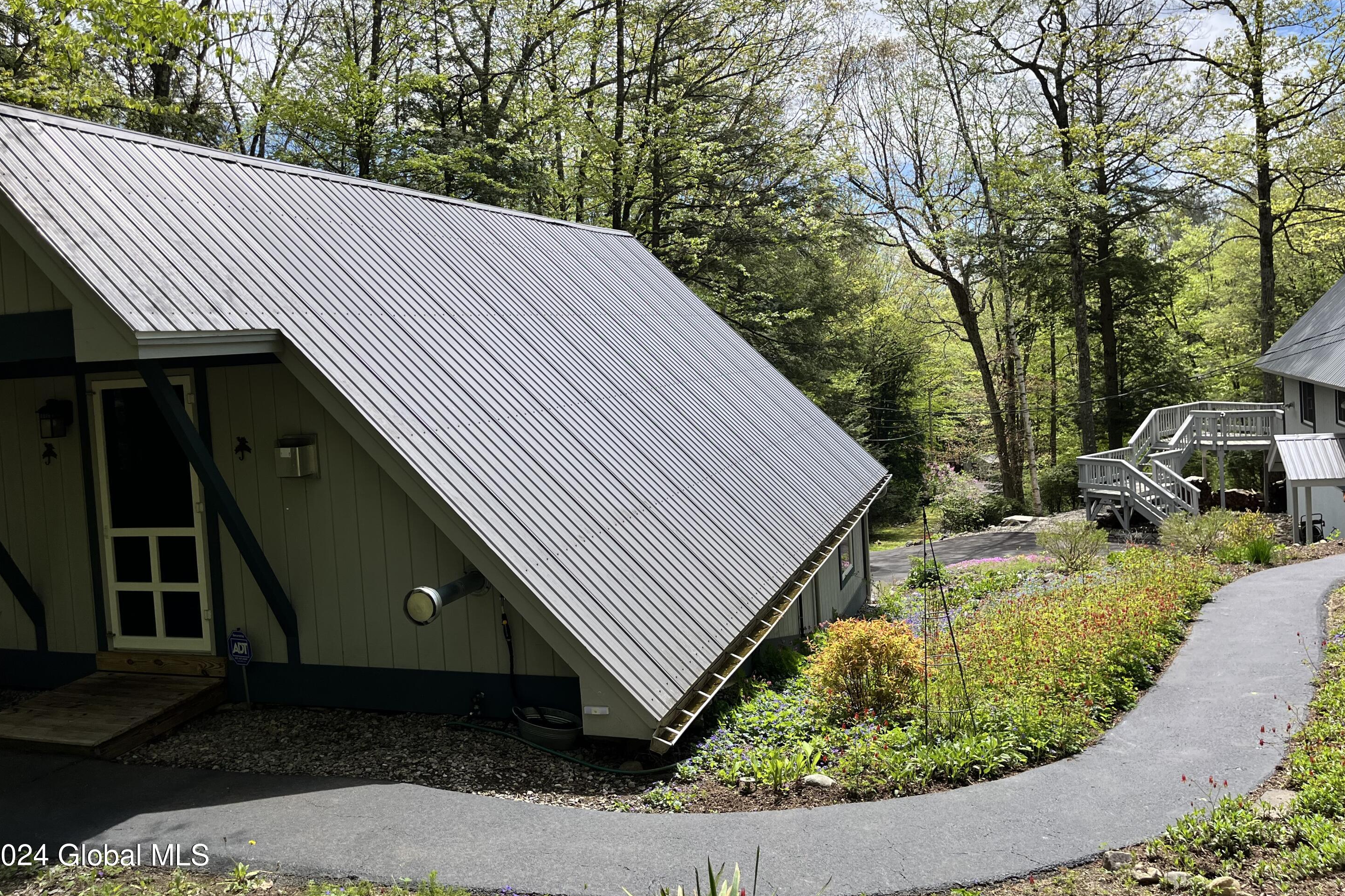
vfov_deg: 46.3
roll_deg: +3.3
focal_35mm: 28
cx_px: 656
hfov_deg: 65.5
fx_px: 1046
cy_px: 381
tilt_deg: -2.9
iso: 50
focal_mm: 5.1
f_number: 1.6
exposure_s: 1/3215
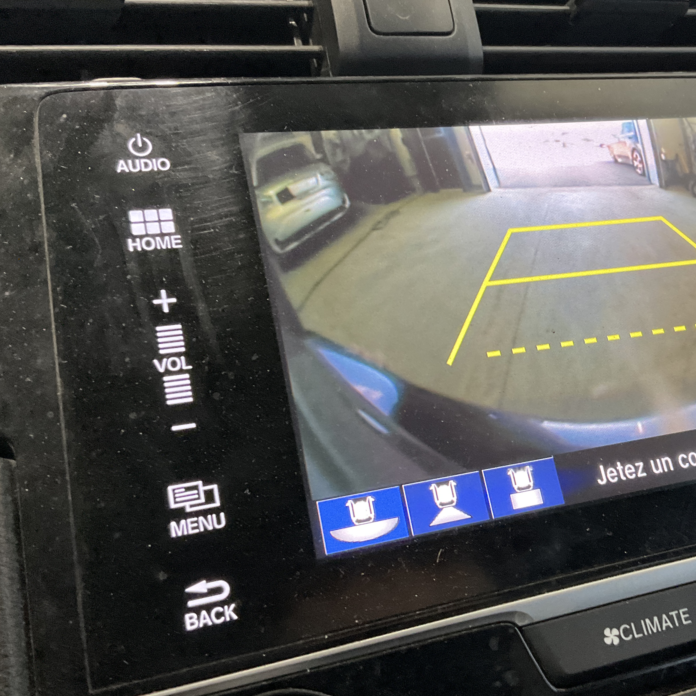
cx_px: 492
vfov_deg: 39.2
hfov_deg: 38.5
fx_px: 978
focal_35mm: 43
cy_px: 325
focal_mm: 3
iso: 125
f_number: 1.8
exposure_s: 1/59
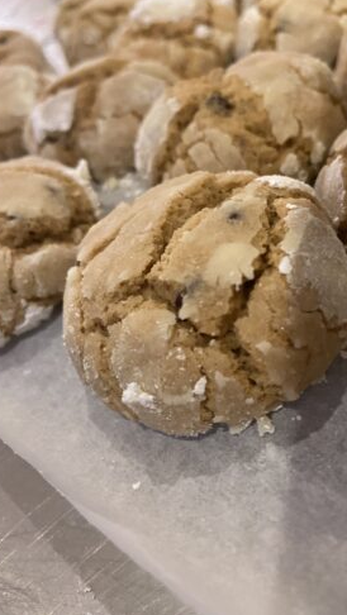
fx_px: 457
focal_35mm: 28
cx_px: 199
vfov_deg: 67.9
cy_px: 301
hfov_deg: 41.5
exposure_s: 1/33
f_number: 1.8
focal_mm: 4.25
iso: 400
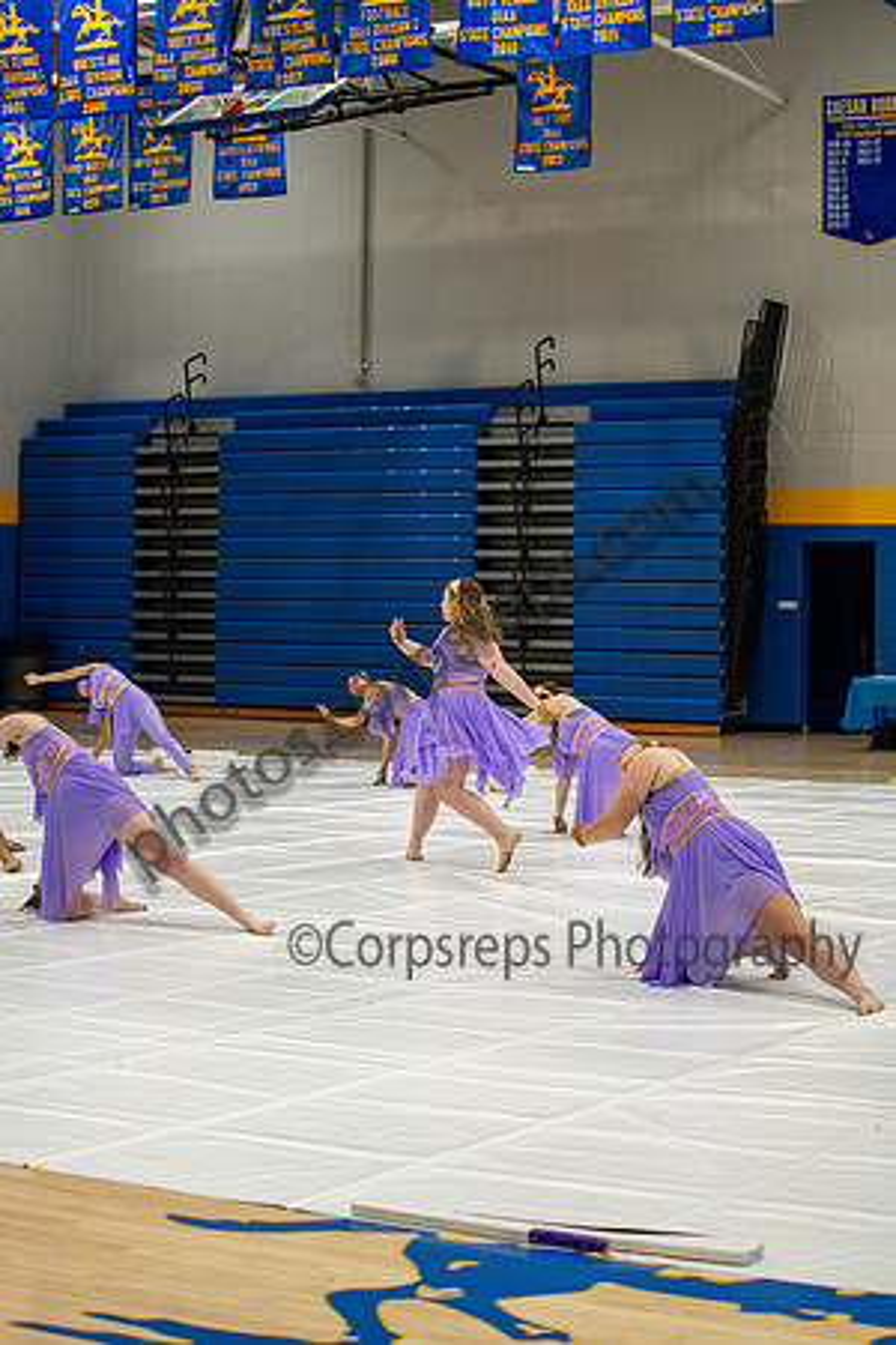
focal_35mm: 70
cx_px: 448
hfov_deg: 19.5
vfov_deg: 28.8
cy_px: 672
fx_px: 2613
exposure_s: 1/500
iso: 1250
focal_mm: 70
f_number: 4
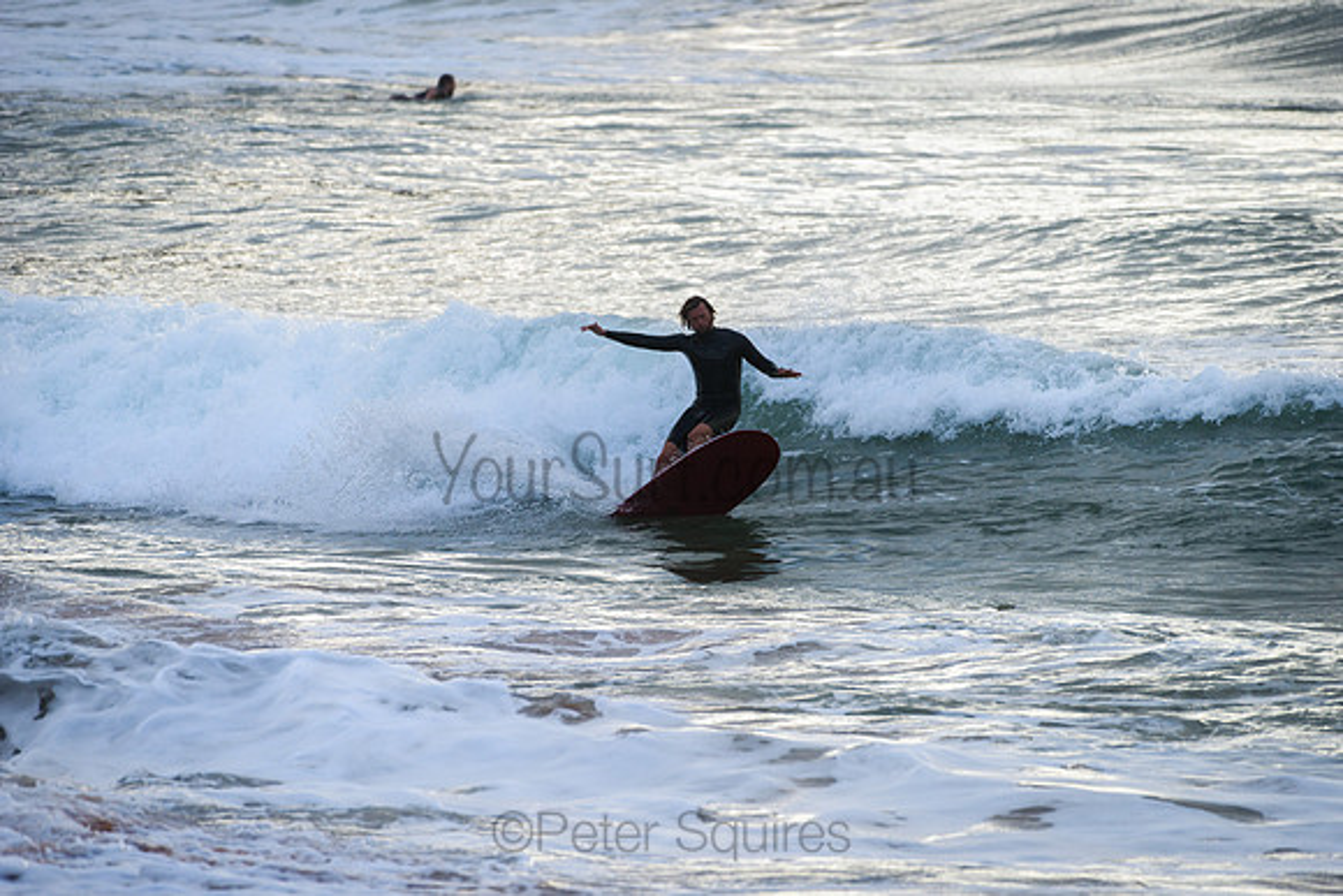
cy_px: 448
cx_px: 672
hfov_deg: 4.1
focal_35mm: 503
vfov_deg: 2.7
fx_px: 18761
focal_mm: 500
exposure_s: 1/1000
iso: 250
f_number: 5.6
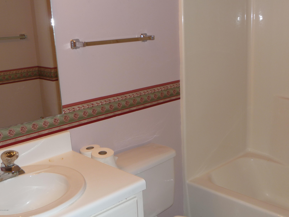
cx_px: 144
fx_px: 359
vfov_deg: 33.6
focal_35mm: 43
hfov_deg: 43.9
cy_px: 108
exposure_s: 1/30
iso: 100
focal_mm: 7.1
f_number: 4
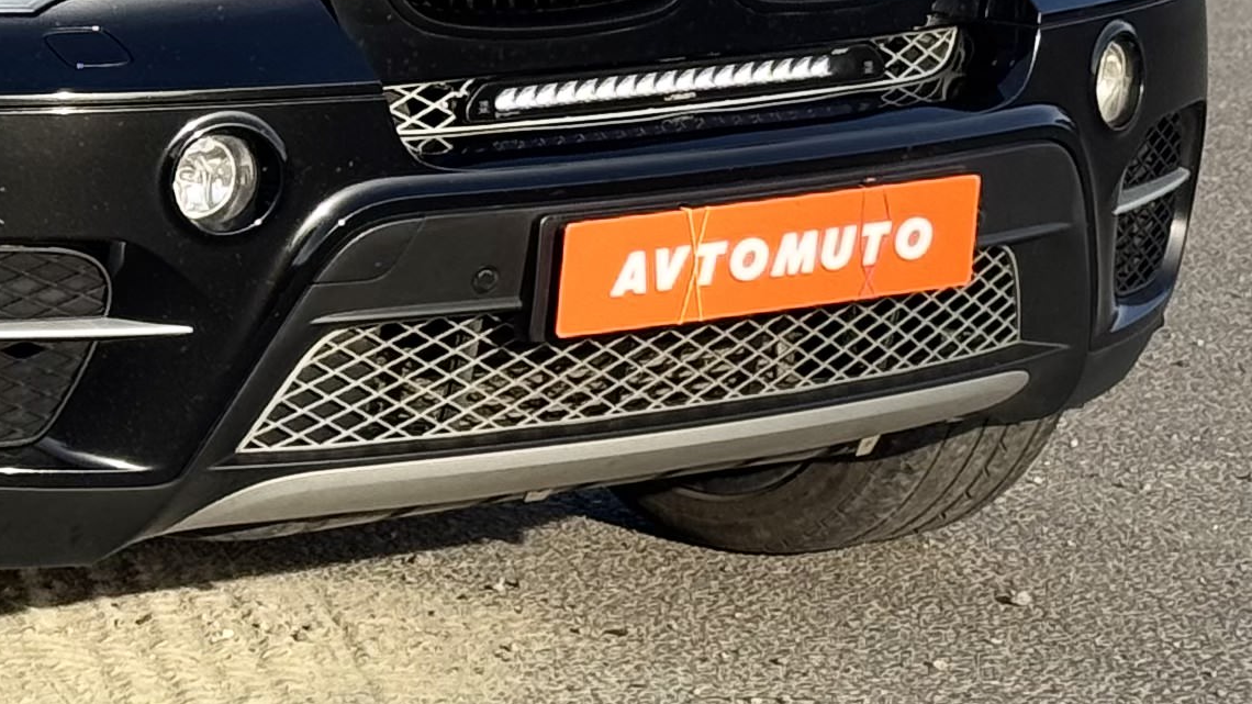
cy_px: -107
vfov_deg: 6.5
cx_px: -224
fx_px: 6141
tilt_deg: -4.1
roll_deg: -0.4
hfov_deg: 11.4
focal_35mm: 185
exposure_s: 1/1524
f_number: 1.78
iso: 64
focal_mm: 6.76
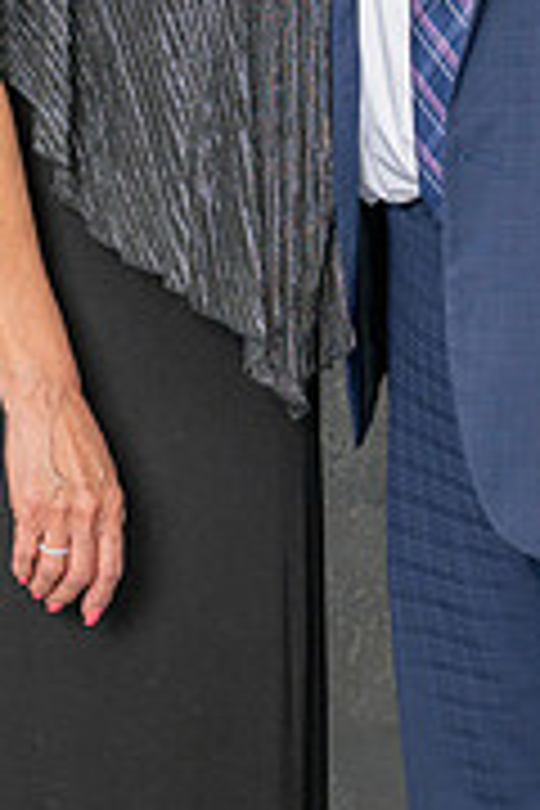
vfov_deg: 9.7
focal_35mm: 210
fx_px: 4725
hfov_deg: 6.5
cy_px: -175
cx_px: 215
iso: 200
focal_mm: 56
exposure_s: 1/200
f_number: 5.6
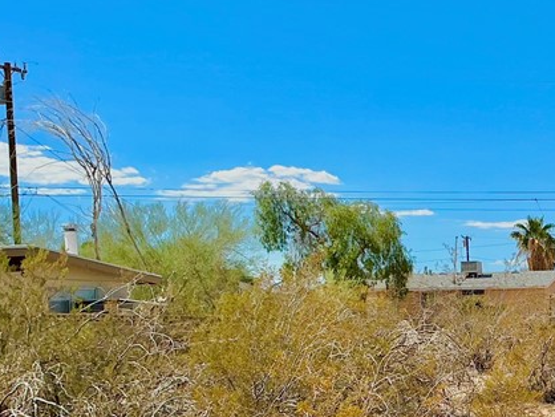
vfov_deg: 20.2
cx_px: 644
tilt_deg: -2.5
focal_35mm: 71
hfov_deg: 25.0
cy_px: 397
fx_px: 1139
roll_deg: +2.0
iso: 25
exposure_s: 1/2427
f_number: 1.8
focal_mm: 3
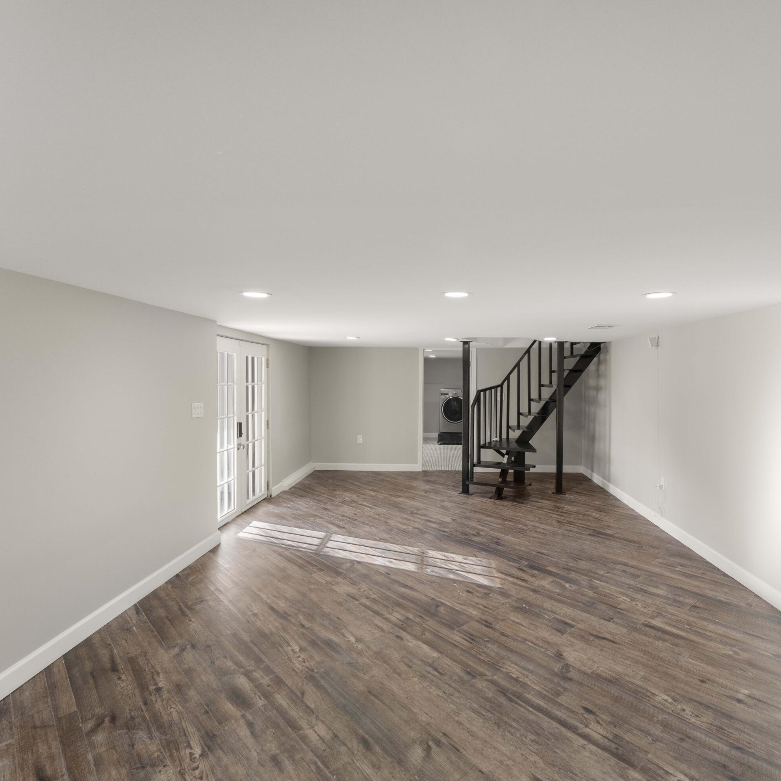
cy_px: 391
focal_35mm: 18
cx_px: 439
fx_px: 459
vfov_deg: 80.7
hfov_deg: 80.4
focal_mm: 14
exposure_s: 1/25
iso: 800
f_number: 8
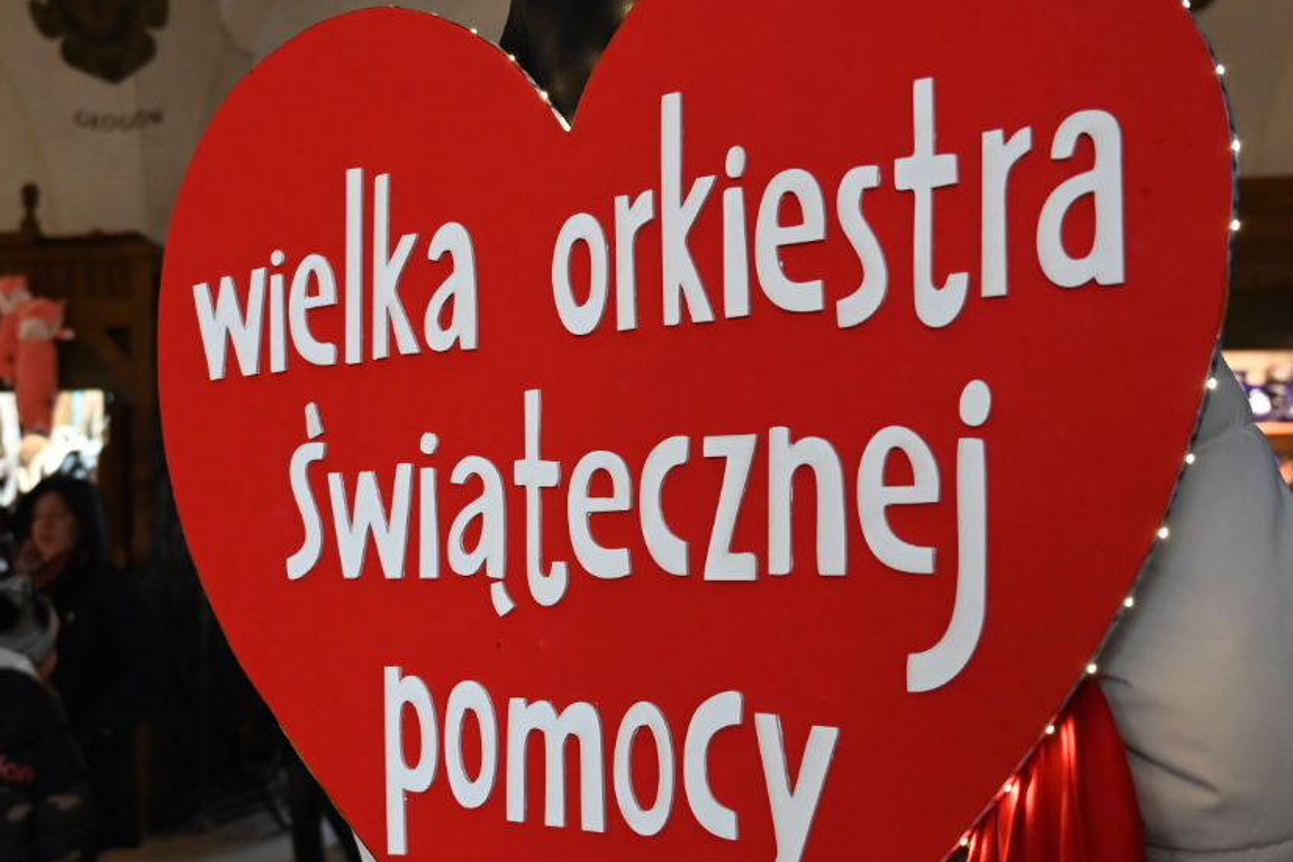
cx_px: 458
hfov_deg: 41.5
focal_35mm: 47
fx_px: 1688
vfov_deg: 28.6
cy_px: 438
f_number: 4
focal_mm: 24
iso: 3200
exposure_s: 1/200
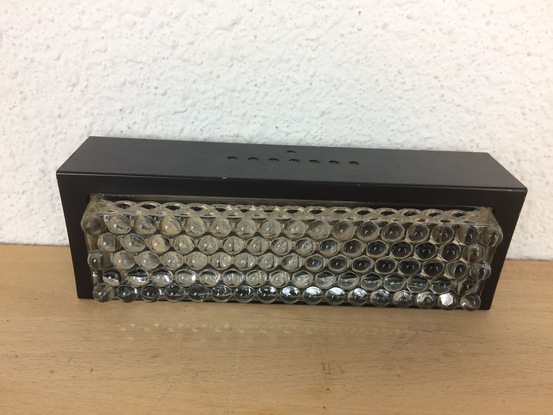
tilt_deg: -25.1
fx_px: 463
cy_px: 208
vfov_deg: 48.2
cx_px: 276
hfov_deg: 61.7
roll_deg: -2.9
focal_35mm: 29
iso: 40
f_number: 2.2
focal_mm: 4.15
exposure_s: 1/33
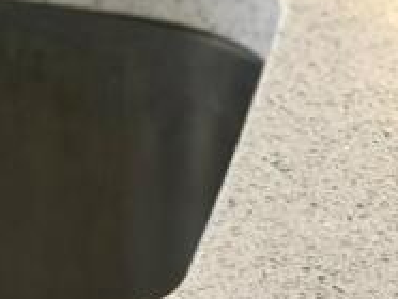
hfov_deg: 6.9
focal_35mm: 264
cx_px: -689
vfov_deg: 5.4
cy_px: -498
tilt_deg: -9.4
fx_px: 3039
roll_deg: +0.5
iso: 64
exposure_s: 1/100
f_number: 1.78
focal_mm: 6.86
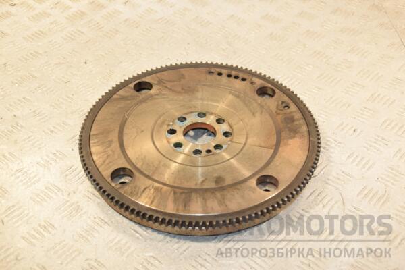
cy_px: 135
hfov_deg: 37.9
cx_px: 202
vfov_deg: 25.8
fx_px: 591
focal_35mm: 52
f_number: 5.6
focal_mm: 35
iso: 800
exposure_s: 1/200
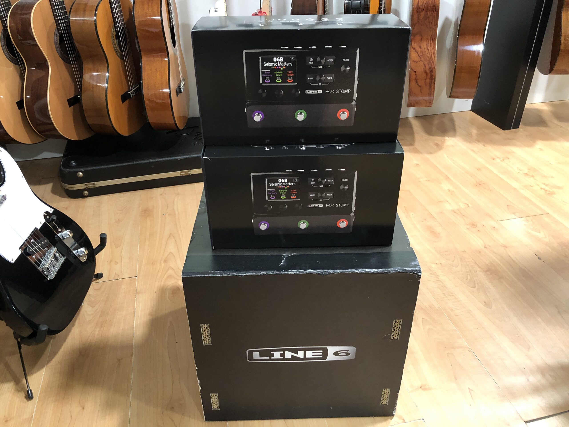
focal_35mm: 28
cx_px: 284
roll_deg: +0.2
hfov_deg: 63.4
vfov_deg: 49.7
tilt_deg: -33.1
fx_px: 460
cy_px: 214
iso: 100
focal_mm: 3.99
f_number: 1.8
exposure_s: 1/9
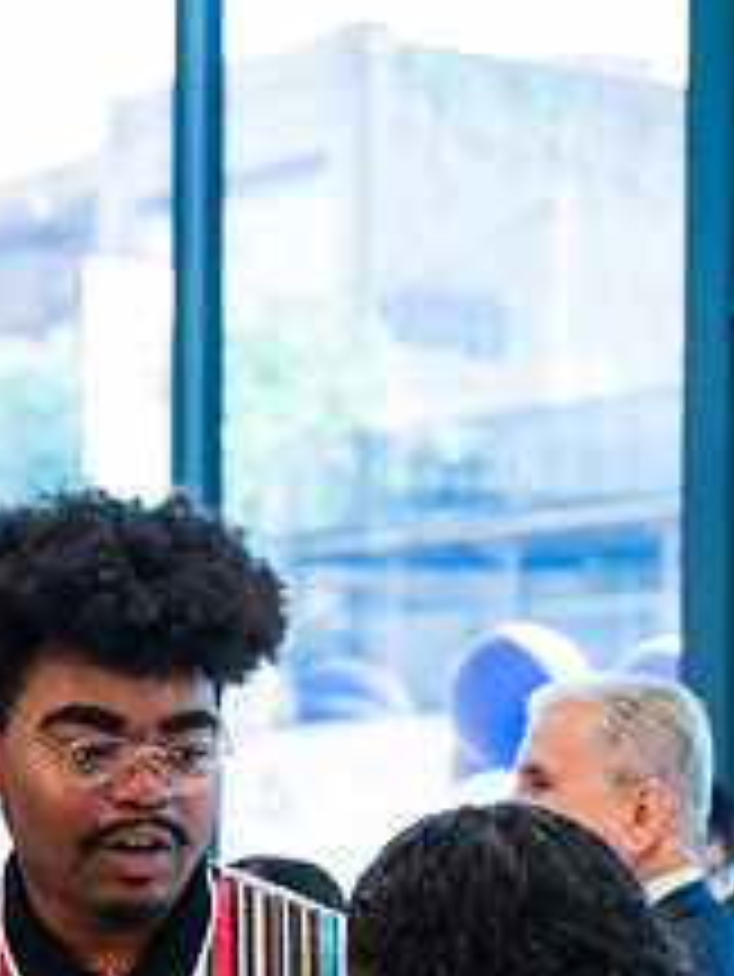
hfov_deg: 11.3
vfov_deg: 14.9
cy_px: 850
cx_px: 108
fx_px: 3700
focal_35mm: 131
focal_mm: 51
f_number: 3.2
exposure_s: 1/200
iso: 500
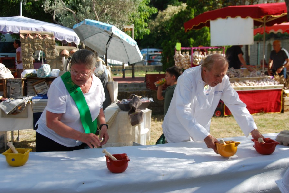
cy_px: 96
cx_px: 144
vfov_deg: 28.2
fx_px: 386
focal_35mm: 48
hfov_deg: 41.1
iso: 100
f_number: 7.1
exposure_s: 1/160
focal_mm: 32
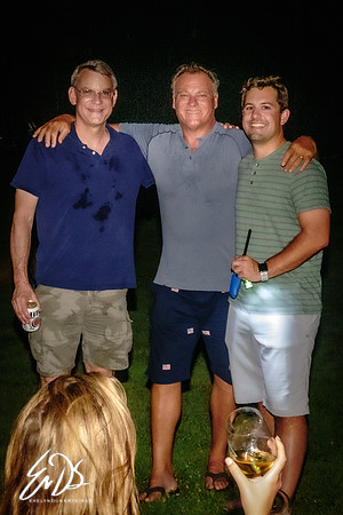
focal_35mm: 85
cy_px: 234
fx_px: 1216
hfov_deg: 16.1
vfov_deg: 23.9
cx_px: 179
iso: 3200
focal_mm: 18.92
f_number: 3.2
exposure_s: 1/15
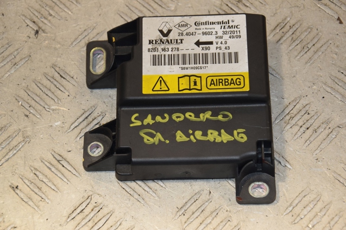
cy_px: 115
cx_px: 173
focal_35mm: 120
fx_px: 1153
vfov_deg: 11.4
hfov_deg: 17.1
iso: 800
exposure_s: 1/200
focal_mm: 80
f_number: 7.1
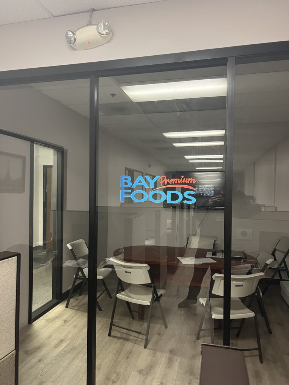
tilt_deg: -1.3
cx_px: 144
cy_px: 192
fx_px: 289
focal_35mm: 26
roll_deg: -1.1
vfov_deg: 67.3
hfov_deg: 53.1
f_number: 1.5
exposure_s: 1/60
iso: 500
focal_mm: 5.7
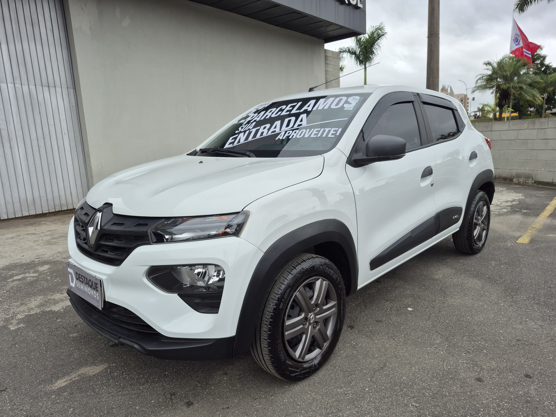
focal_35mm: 23
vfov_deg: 58.9
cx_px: 278
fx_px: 369
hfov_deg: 73.9
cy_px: 208
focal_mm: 5.4
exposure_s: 1/441
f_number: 1.8
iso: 25
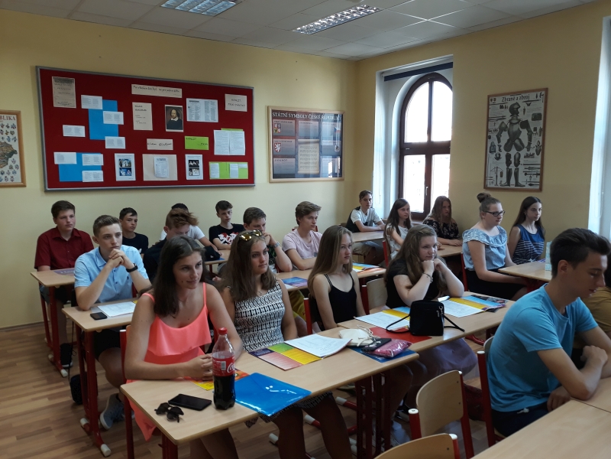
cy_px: 230
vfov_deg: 51.4
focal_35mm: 27
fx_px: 477
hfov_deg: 65.3
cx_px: 306
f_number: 1.7
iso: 50
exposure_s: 1/50
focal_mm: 3.71
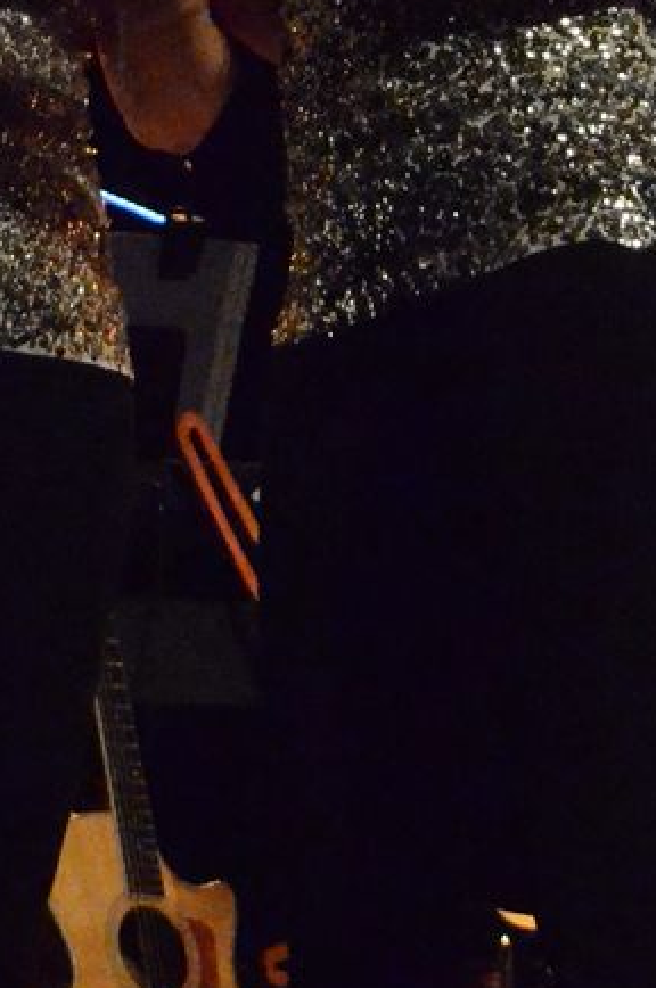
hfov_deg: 8.0
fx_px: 4634
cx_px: -32
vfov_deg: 11.6
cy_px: -547
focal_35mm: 169
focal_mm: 30
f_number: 5
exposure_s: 1/400
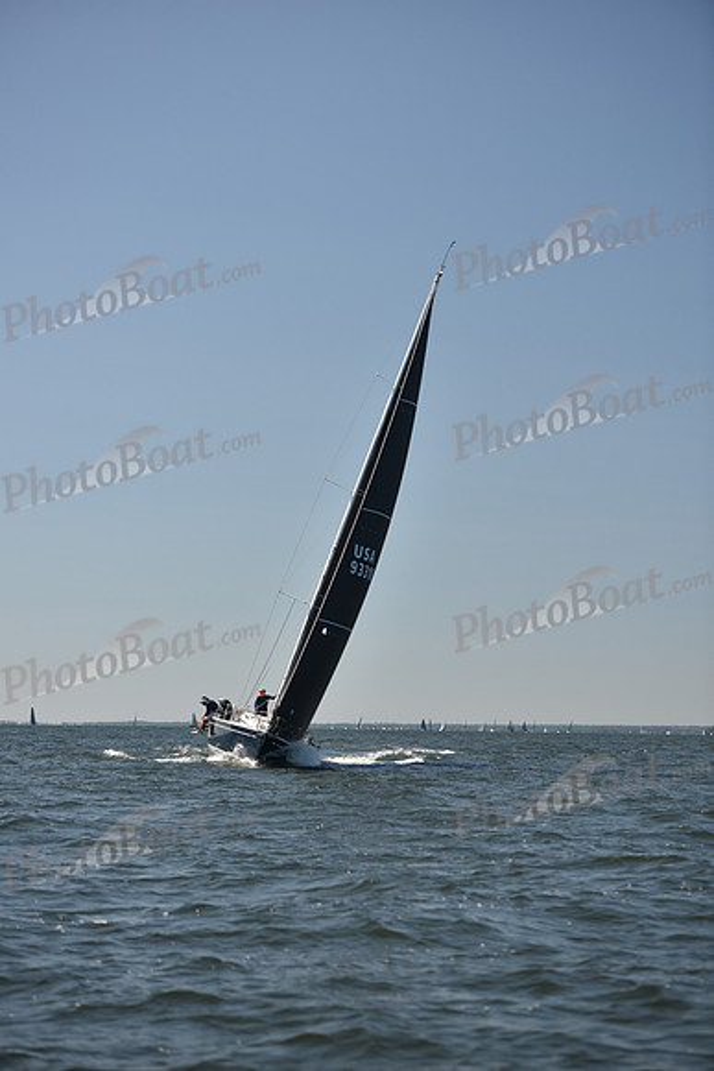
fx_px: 2557
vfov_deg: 23.6
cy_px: 536
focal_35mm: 86
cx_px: 357
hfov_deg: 15.9
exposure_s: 1/1600
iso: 250
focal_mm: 86
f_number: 3.2
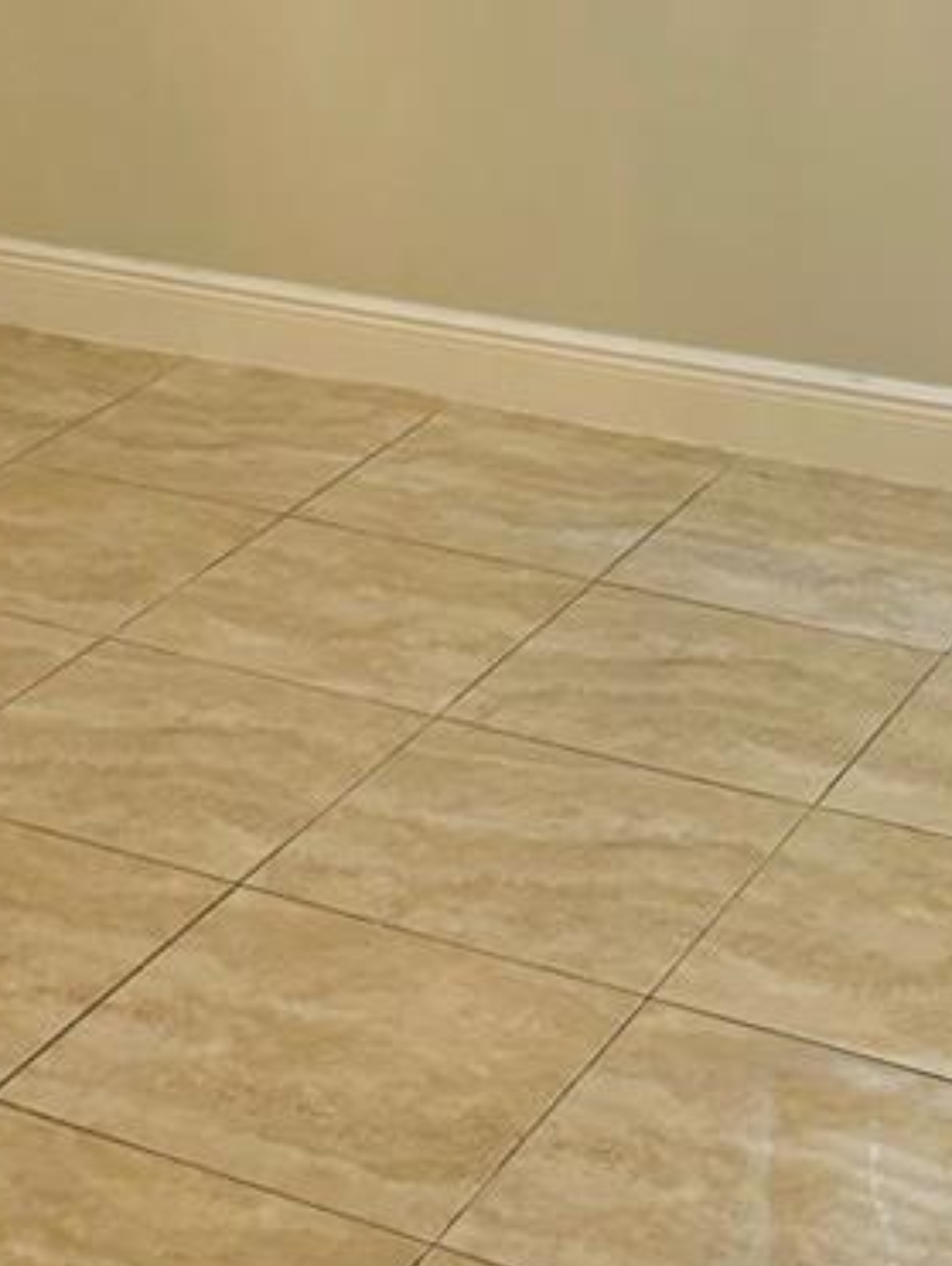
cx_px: 181
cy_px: -136
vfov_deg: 22.0
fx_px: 3075
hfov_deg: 17.4
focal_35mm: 84
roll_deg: +1.8
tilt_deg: -9.0
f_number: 1.6
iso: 100
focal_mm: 5.96
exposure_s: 1/60
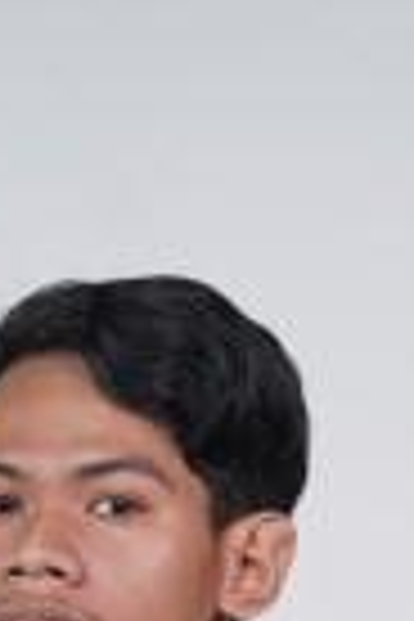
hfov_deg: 9.8
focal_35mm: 140
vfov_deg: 13.8
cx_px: 106
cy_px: 927
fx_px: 2415
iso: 320
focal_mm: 43
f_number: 2.8
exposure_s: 1/100
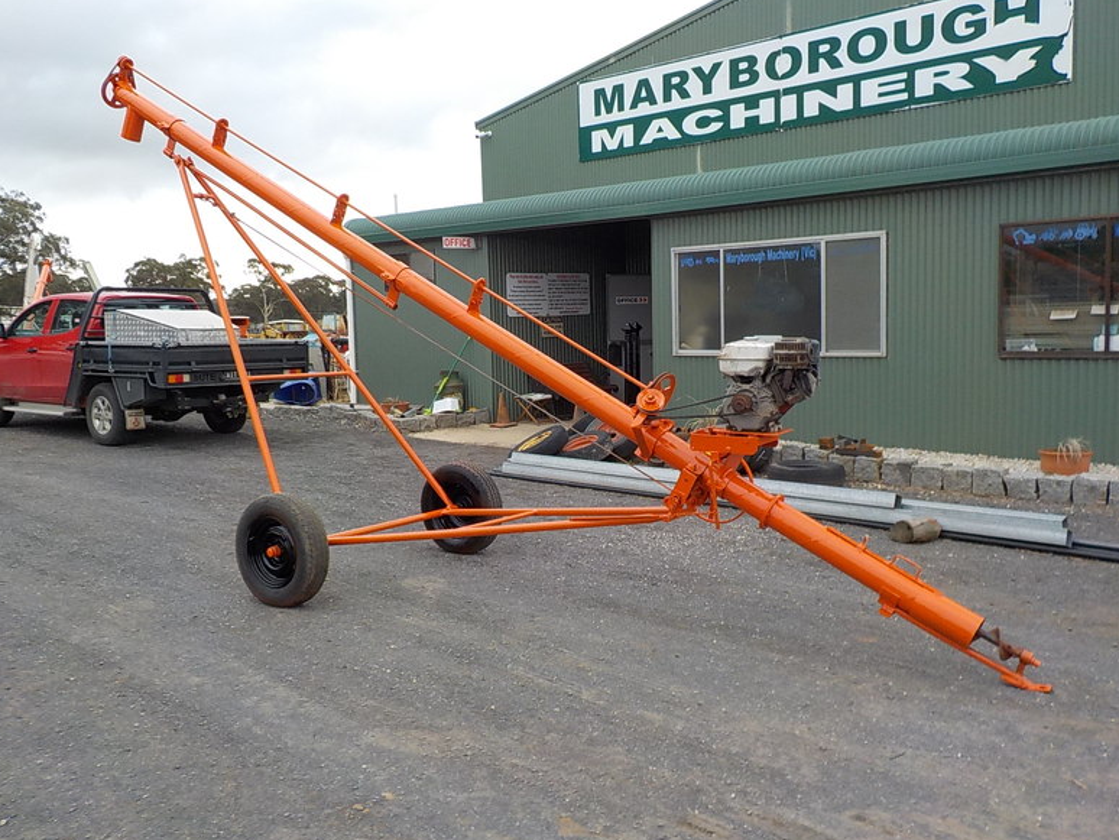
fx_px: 1002
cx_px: 555
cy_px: 415
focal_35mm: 31
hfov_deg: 58.3
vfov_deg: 45.5
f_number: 3.3
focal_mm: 4.1
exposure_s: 1/80
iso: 125
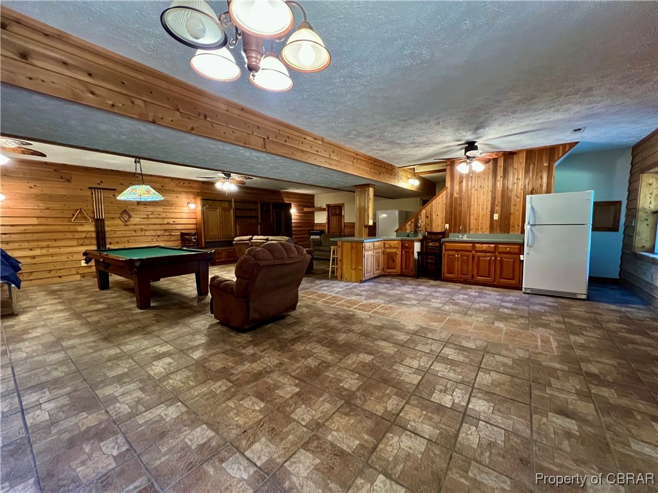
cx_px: 329
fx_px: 247
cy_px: 246
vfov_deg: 89.9
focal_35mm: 13
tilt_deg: -5.1
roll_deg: +0.5
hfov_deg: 106.2
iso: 640
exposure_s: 1/60
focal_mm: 1.57
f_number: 1.8
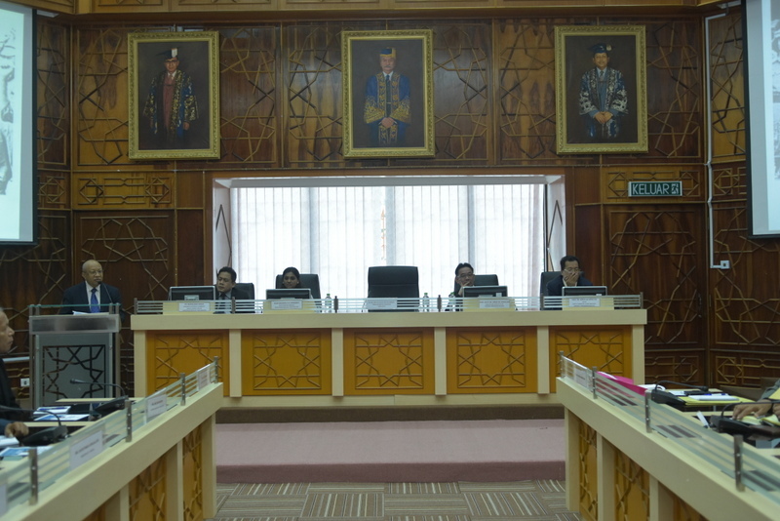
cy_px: 260
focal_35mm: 36
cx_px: 390
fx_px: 780
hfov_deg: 53.1
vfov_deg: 36.9
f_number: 2.8
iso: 1250
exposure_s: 1/160
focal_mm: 24
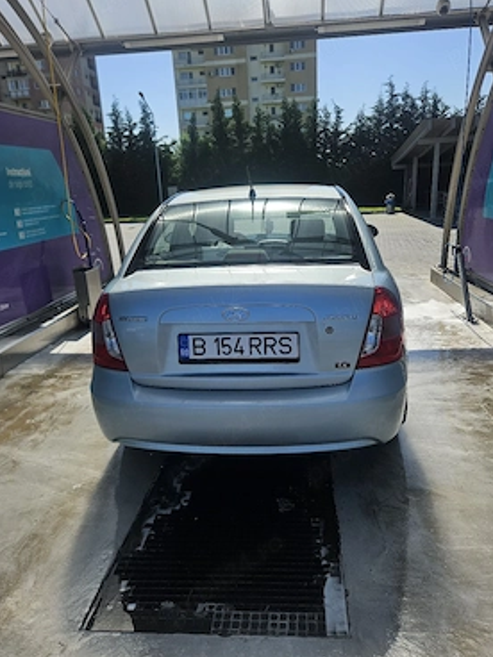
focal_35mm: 25
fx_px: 475
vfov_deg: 69.4
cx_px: 261
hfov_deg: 54.8
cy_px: 321
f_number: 1.8
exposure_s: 1/2500
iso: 25
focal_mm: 5.4
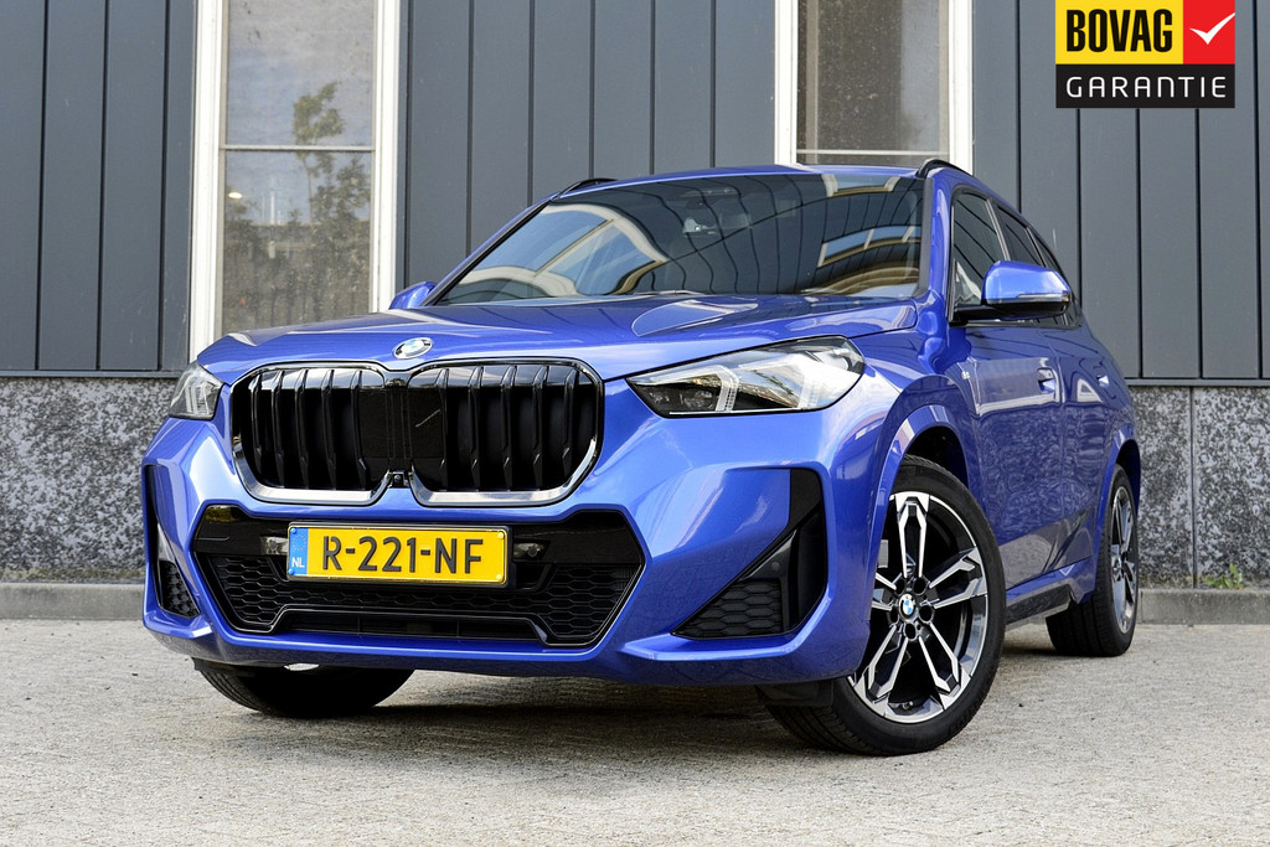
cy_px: 424
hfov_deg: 36.9
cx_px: 635
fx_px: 1905
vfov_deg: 25.1
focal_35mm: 54
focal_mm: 36
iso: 400
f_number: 8
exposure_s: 1/80
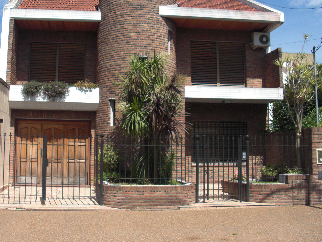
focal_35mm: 44
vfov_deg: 32.8
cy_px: 98
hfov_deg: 42.7
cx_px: 129
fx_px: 409
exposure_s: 1/160
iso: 50
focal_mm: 6.3
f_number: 7.9
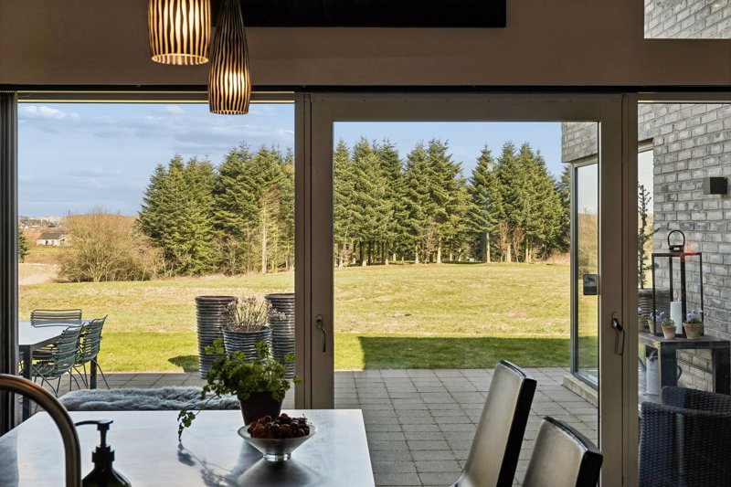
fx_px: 873
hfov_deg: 45.4
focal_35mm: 43
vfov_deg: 31.2
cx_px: 366
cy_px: 244
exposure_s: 1/200
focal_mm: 29
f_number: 8
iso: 200
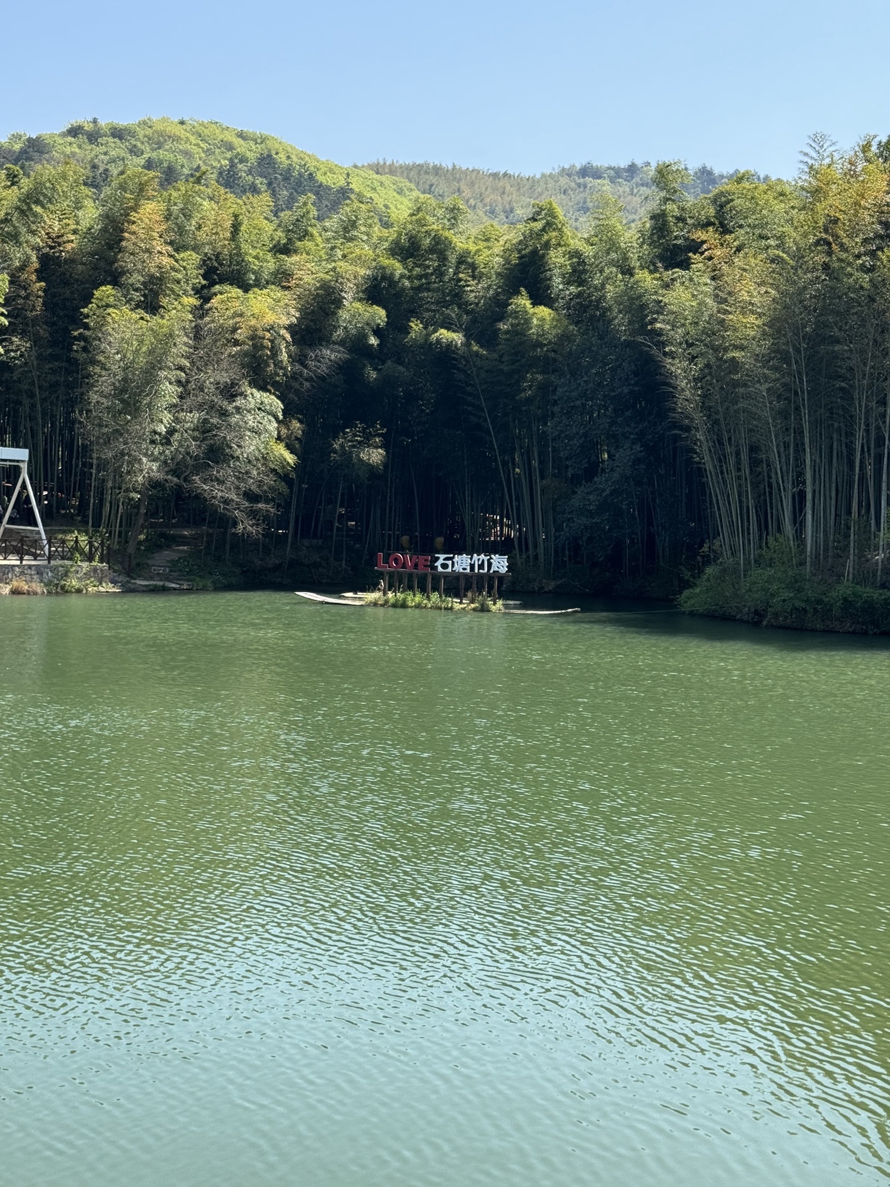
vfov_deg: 39.7
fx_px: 1645
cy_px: 594
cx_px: 445
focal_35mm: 48
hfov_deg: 30.3
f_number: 1.78
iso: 64
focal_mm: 6.86
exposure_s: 1/1637
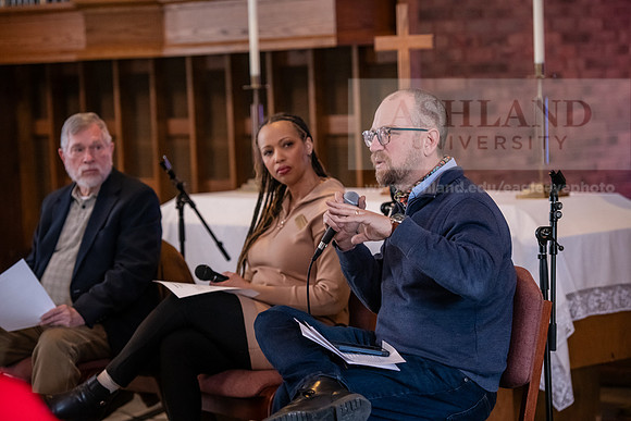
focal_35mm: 116
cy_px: 210
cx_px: 316
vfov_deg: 11.8
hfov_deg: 17.6
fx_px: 2034
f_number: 3.2
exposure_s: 1/200
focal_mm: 116
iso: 3200
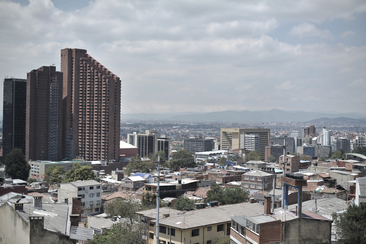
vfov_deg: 26.5
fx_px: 518
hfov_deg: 38.9
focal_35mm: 51
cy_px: 121
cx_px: 185
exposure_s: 1/8000
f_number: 2.2
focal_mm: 50
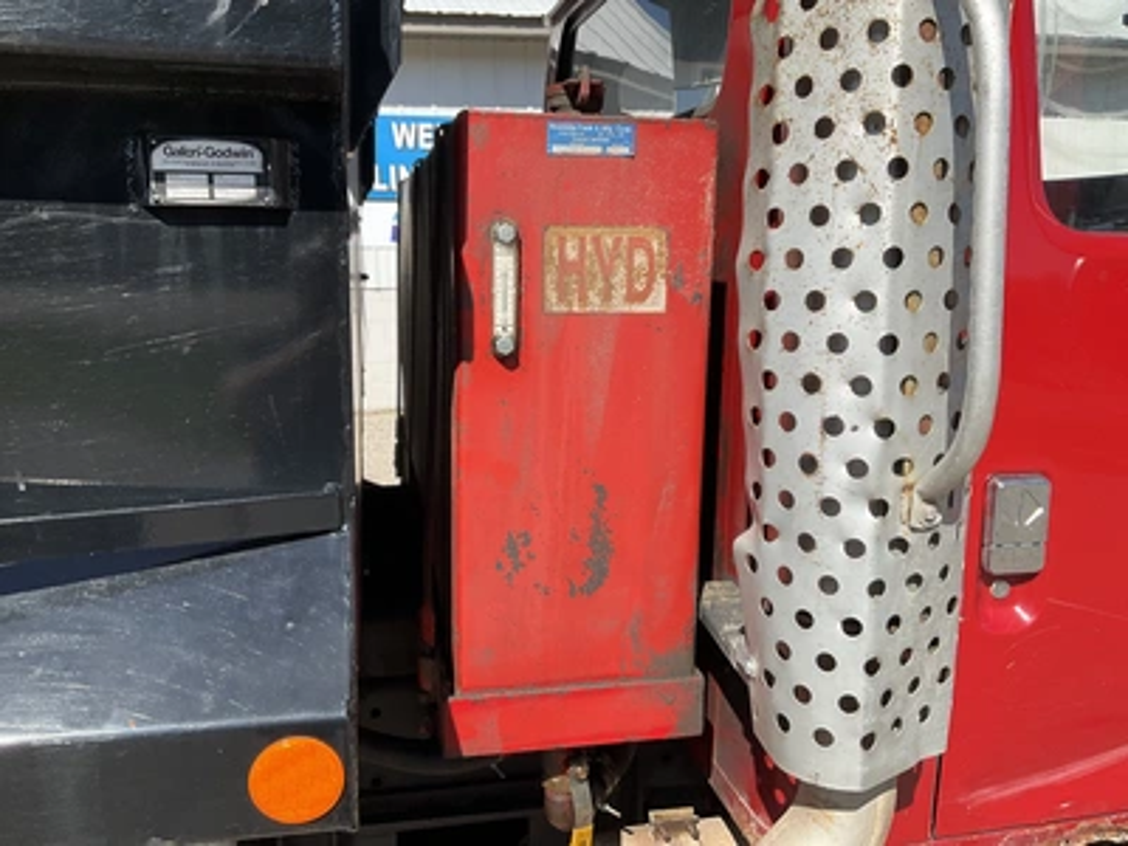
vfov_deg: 48.2
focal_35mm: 29
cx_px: 564
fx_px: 945
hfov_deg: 61.7
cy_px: 423
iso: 25
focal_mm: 3
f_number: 1.8
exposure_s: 1/1121
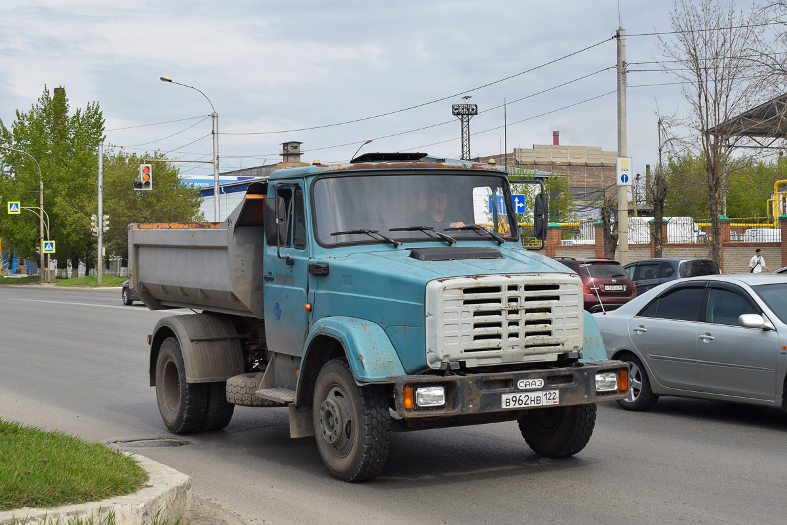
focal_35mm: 48
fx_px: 1049
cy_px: 262
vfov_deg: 28.1
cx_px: 394
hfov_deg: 41.1
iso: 200
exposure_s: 1/800
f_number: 6.3
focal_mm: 32
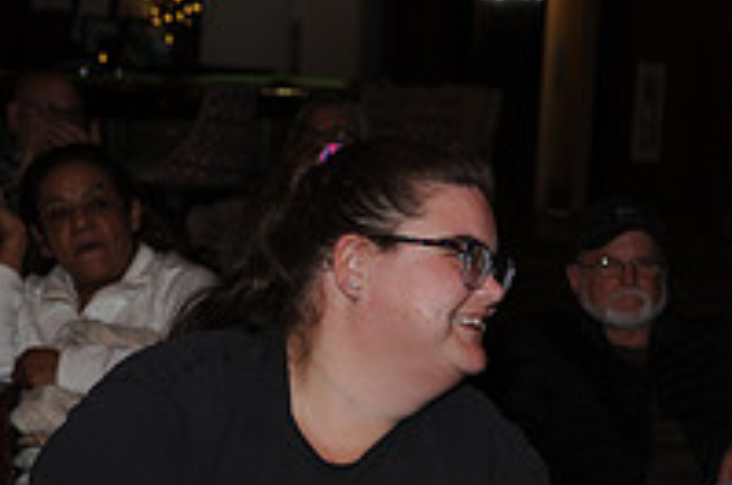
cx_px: 761
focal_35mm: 140
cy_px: 503
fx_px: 2842
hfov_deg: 14.4
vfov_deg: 9.7
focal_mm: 48
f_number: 5
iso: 400
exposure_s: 1/50
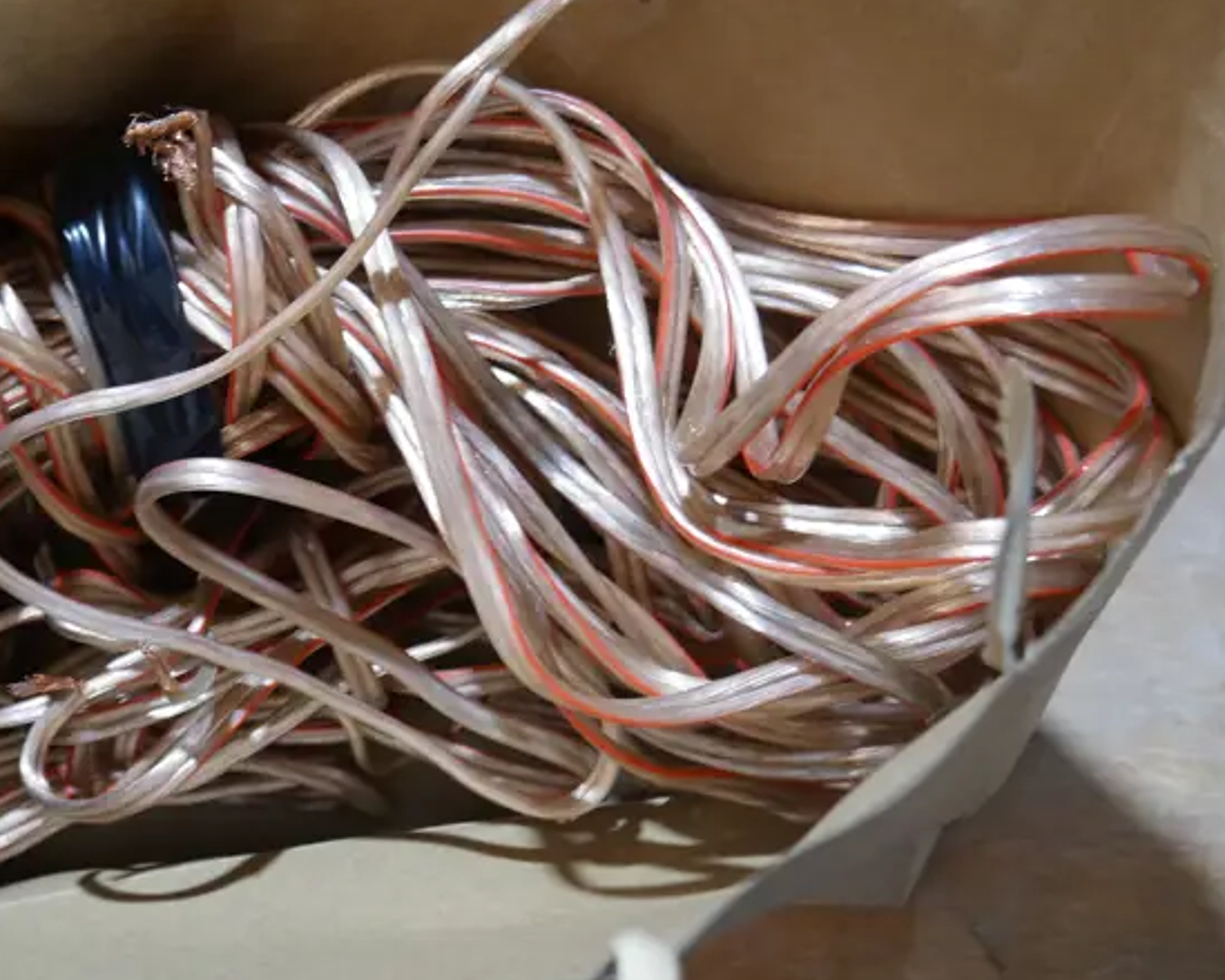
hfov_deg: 35.0
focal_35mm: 51
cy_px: 318
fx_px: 1849
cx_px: 170
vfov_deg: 29.4
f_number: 3.5
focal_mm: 14
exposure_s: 1/60
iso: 500
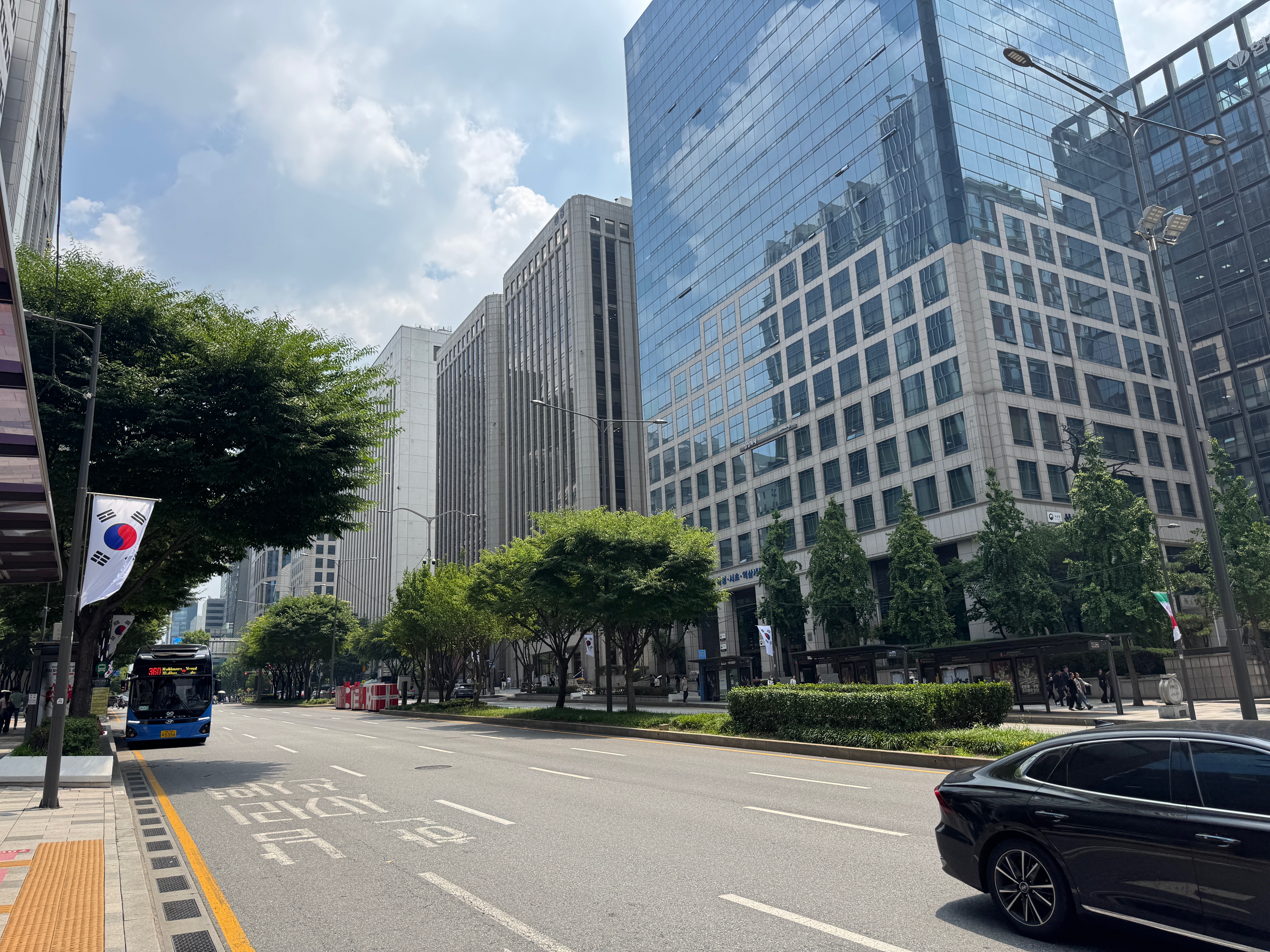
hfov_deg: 71.6
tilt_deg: +15.1
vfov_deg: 56.8
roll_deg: +3.8
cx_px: 635
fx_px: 881
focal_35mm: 24
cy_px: 476
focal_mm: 6.76
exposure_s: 1/4049
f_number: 1.78
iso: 80
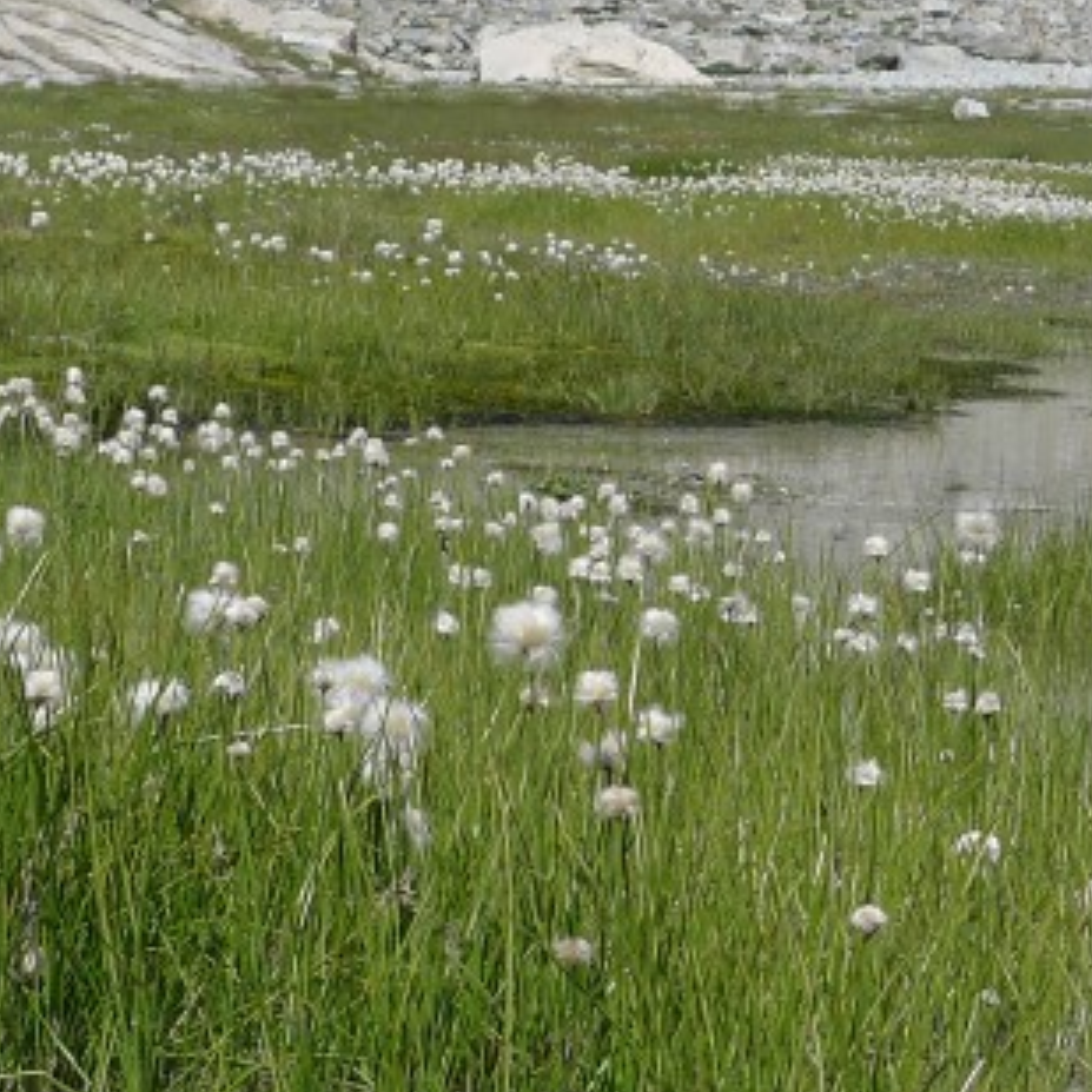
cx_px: 550
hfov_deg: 12.3
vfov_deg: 12.3
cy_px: 470
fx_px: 5068
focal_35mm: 142
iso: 80
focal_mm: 9.2
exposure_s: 1/1000
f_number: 4
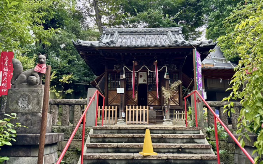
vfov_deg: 44.6
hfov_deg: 66.5
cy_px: 86
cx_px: 131
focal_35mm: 28
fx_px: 201
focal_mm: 5.96
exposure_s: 1/121
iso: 80
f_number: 1.6
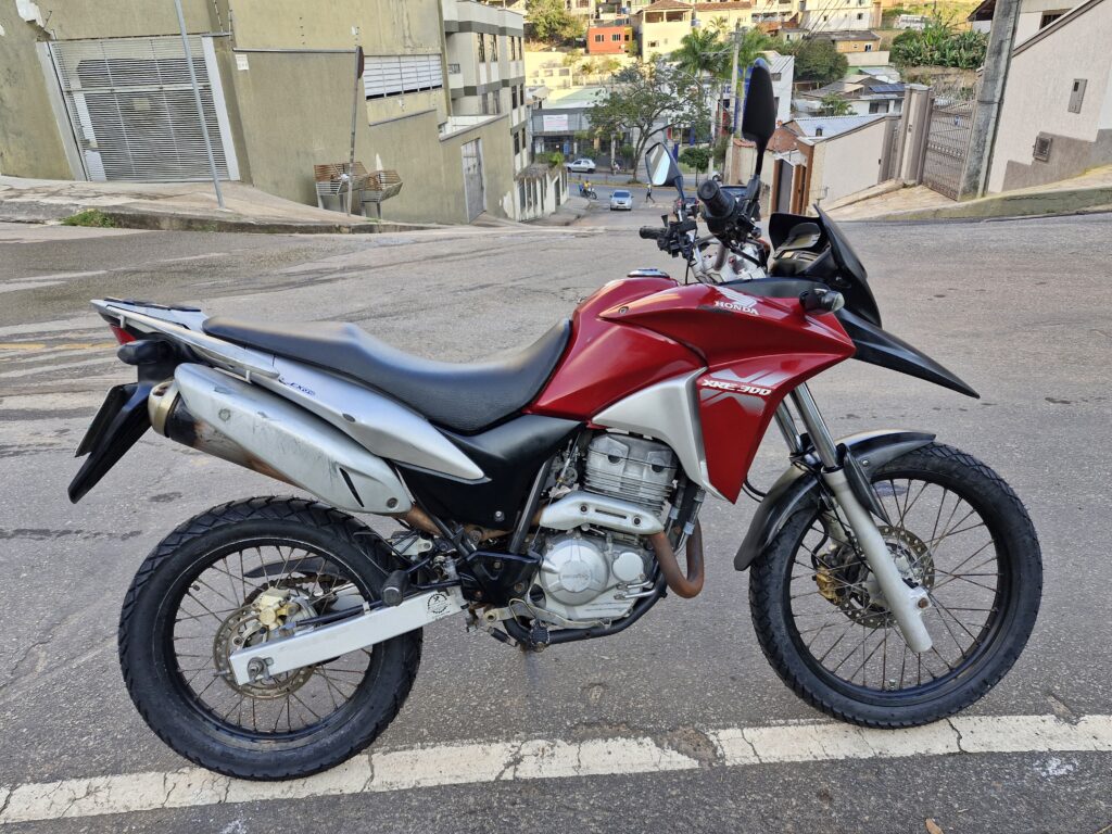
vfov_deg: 58.9
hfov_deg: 73.9
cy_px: 417
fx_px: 739
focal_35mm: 23
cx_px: 556
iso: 50
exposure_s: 1/180
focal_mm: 5.54
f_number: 1.8
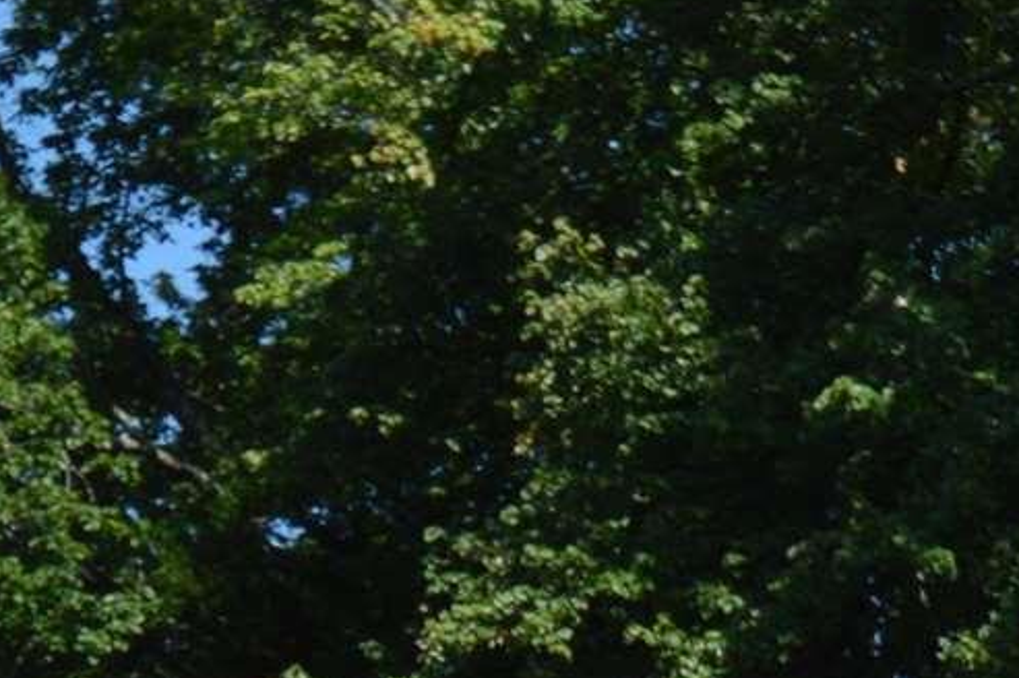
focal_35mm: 187
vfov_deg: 7.0
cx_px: 444
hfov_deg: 11.0
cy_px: 1497
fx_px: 5289
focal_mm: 20
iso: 100
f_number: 8
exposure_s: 1/250
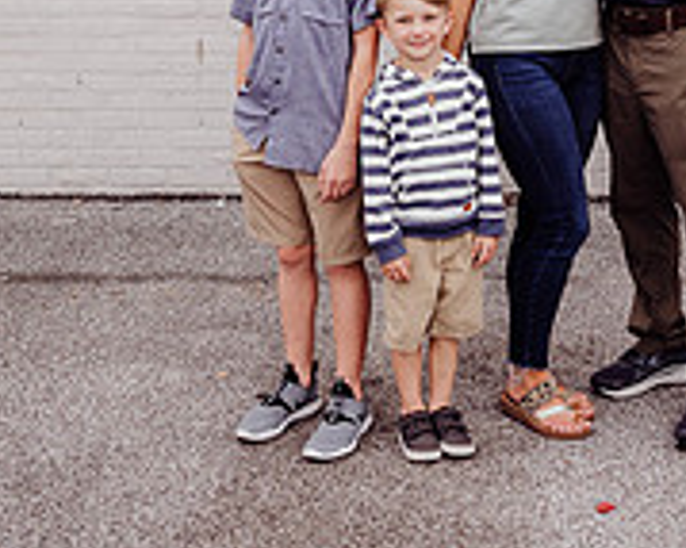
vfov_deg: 19.5
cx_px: 571
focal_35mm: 73
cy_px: -144
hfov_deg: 25.5
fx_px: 1481
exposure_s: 1/200
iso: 200
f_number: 2.5
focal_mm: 24
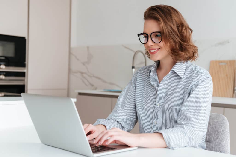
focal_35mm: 55
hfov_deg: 36.2
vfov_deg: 24.6
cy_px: 78
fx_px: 361
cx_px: 118
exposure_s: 1/320
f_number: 3.5
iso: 160
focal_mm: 55
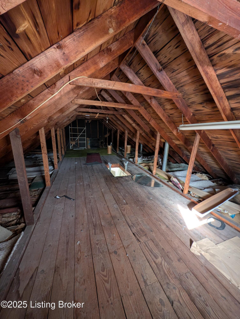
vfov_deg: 110.5
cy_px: 160
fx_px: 111
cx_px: 120
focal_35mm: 12
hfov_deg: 94.6
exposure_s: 1/23.8
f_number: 1.95
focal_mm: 2.23
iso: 295
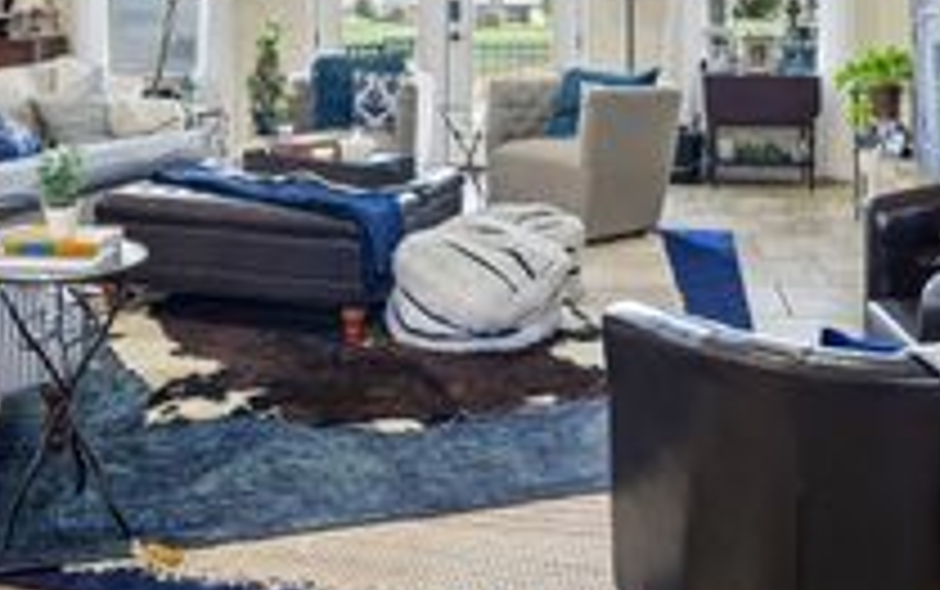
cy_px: 34
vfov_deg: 31.0
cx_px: 445
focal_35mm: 39
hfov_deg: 50.3
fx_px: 1000
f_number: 8
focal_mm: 16
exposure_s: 1/8
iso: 400
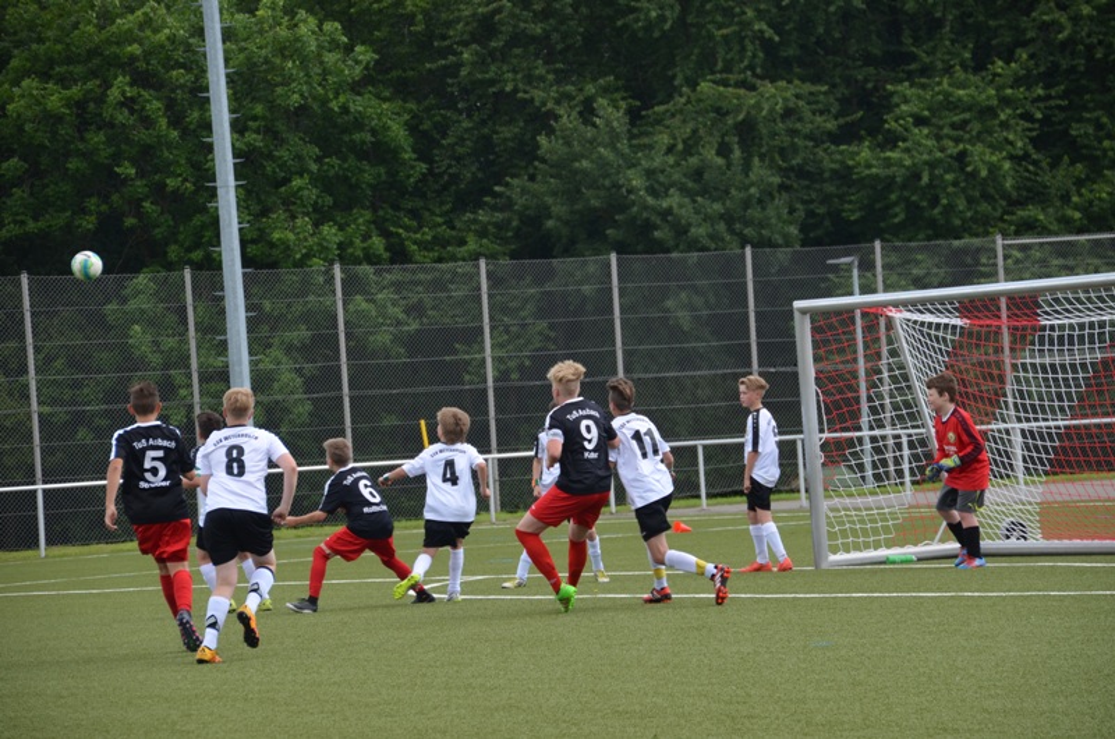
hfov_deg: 11.4
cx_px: 558
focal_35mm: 180
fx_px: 5564
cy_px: 370
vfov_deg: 7.6
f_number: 6
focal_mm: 120
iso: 250
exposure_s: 1/500
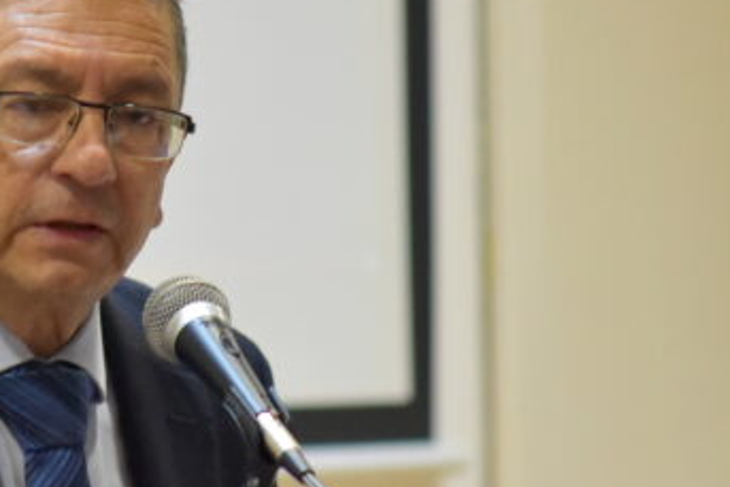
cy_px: 187
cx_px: 136
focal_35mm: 627
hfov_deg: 3.3
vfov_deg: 2.2
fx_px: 12719
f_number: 4
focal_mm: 210
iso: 6400
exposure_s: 1/250
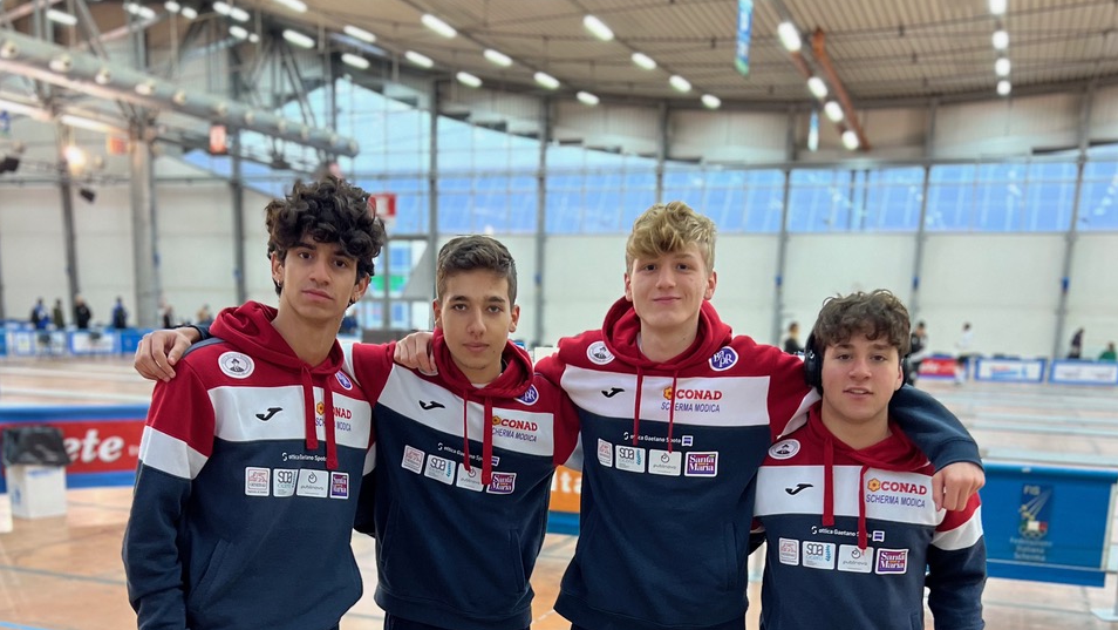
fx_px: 1127
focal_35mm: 38
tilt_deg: -12.6
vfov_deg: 29.8
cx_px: 560
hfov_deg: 52.8
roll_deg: -1.4
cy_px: 577
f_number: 1.5
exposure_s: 1/50
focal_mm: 5.7
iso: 200
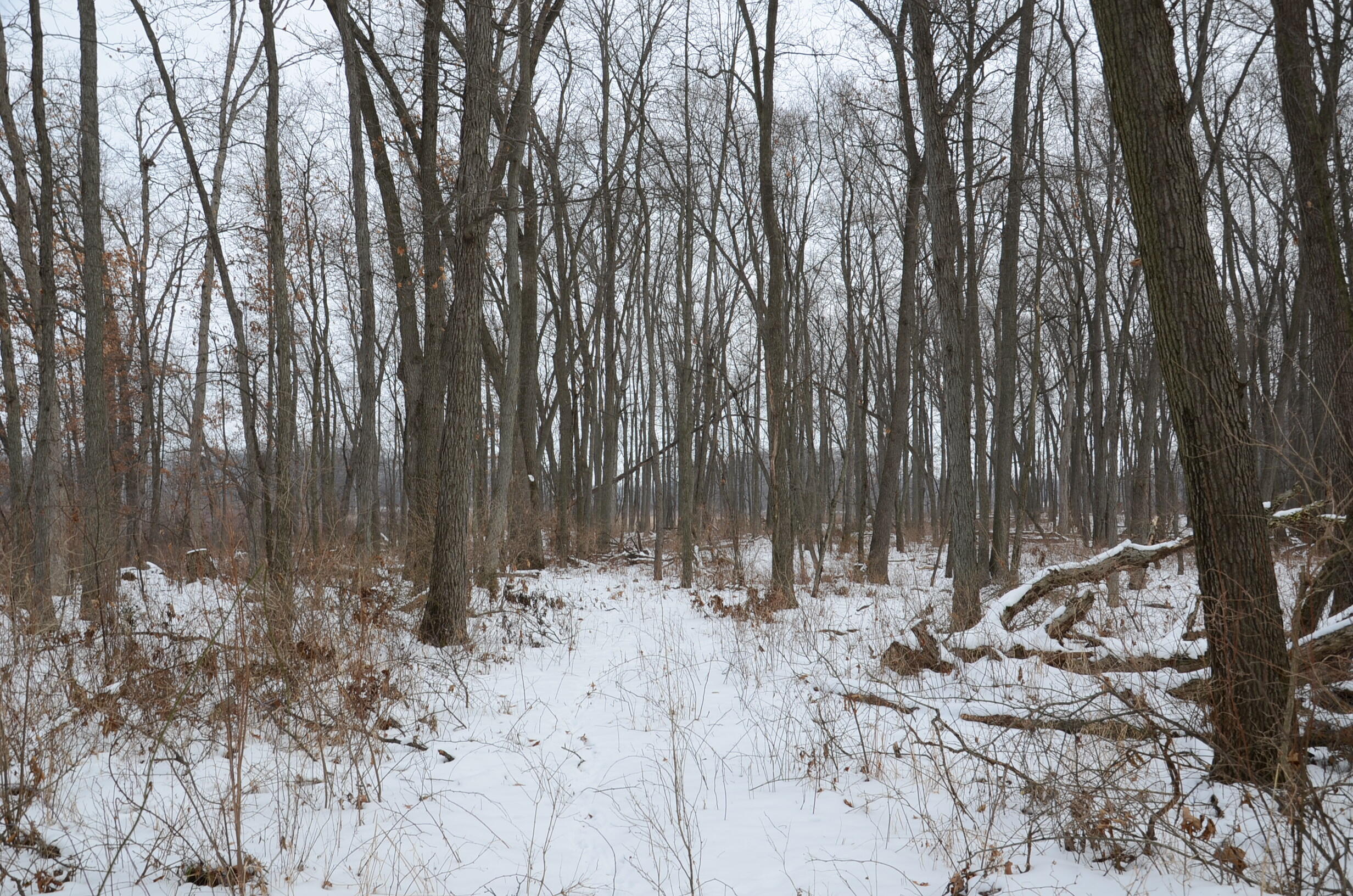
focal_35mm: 36
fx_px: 1350
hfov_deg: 53.2
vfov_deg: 36.7
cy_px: 448
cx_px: 676
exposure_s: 1/200
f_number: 7.1
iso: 100
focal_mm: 24
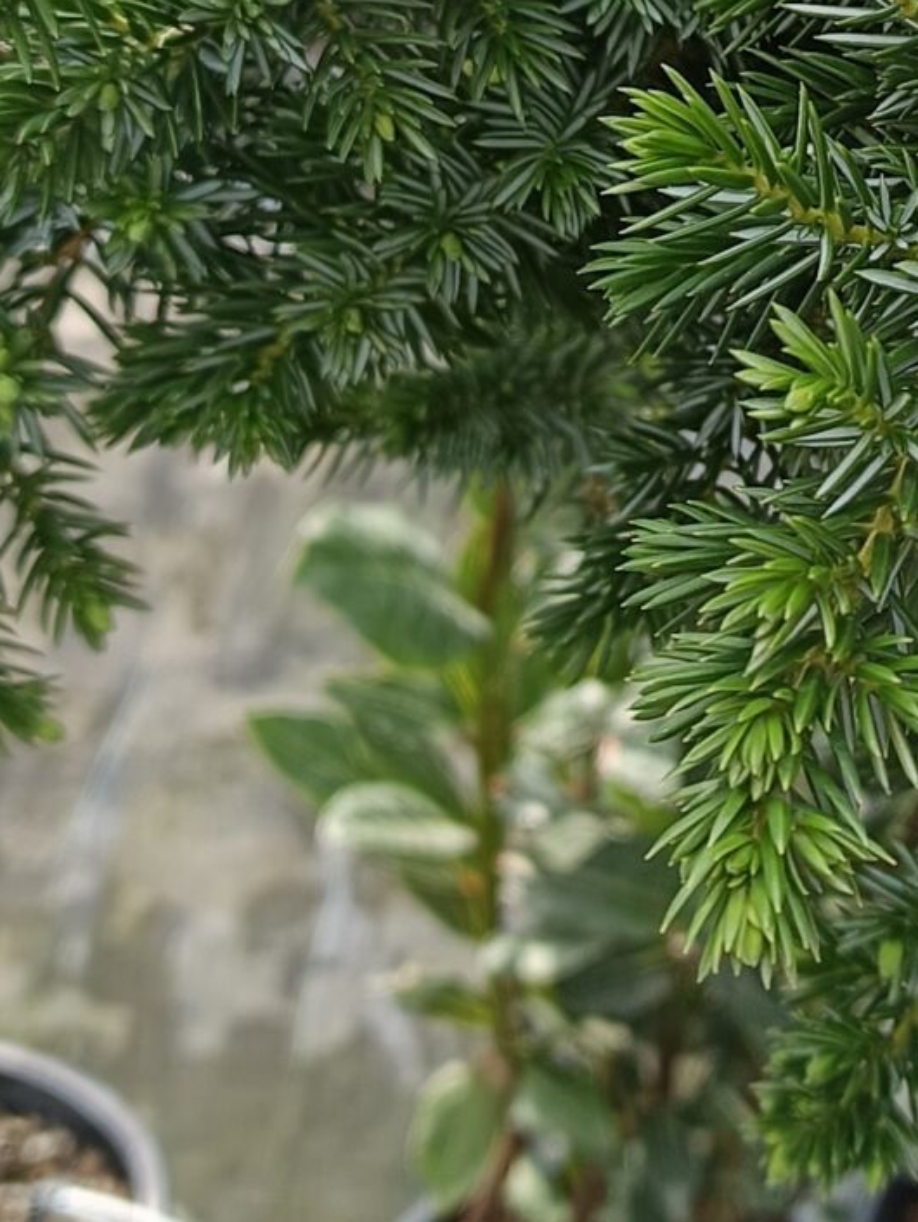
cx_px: 1022
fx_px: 3074
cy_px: 327
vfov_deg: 22.3
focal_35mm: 87
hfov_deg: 16.5
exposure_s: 1/141
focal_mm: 5.31
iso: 50
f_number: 1.7
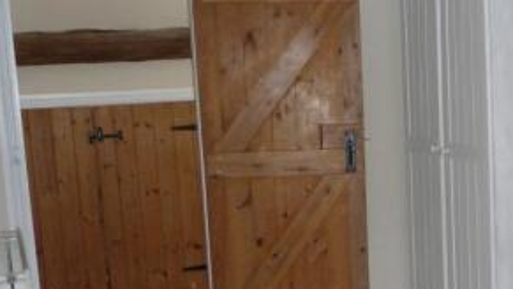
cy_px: 188
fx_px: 830
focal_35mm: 61
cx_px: 505
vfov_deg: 19.7
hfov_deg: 31.9
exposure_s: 1/30
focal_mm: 4.7
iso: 320
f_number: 3.3
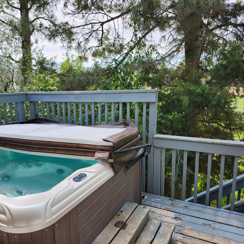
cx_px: 95
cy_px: 123
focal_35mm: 28
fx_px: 223
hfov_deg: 56.8
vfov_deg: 57.3
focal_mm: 5.54
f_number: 1.8
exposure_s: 1/306
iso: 25
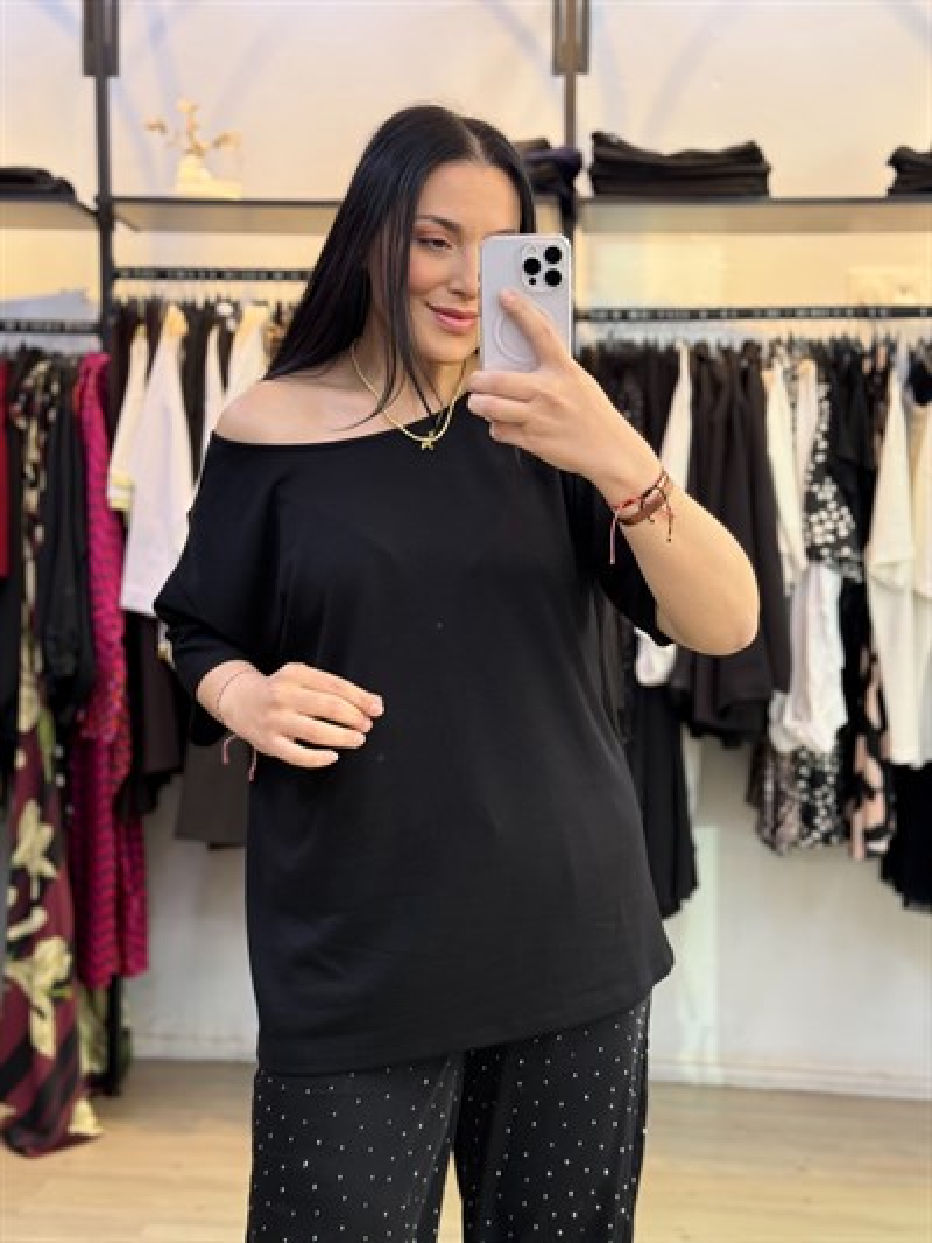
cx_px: 466
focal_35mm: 48
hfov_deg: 30.3
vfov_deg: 39.6
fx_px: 1722
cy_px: 622
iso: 80
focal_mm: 6.76
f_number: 1.78
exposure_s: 1/100
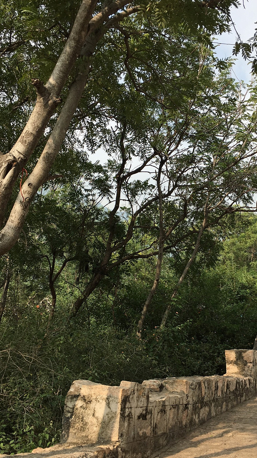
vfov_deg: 50.5
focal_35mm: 40
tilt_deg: +17.5
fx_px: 485
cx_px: 183
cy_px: 233
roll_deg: -2.4
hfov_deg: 29.4
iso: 25
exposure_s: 1/974
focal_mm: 4.15
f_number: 2.2
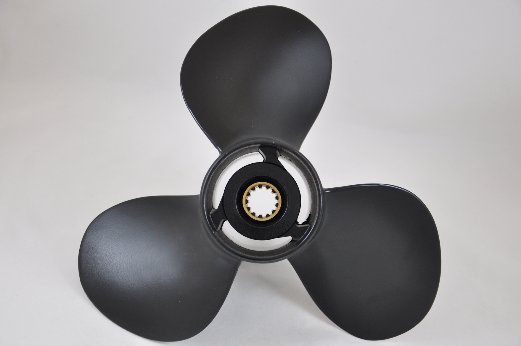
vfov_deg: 23.7
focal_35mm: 57
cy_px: 173
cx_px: 260
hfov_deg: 35.1
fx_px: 824
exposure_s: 1/25
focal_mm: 38
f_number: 5
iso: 400
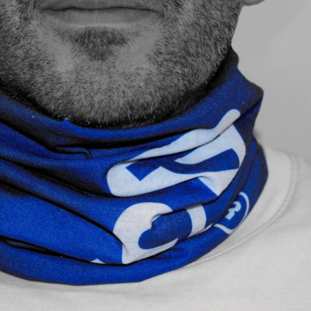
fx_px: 1393
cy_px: 159
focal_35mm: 137
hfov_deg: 12.7
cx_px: 99
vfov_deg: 12.7
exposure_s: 1/60
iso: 1250
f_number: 5.6
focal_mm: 52
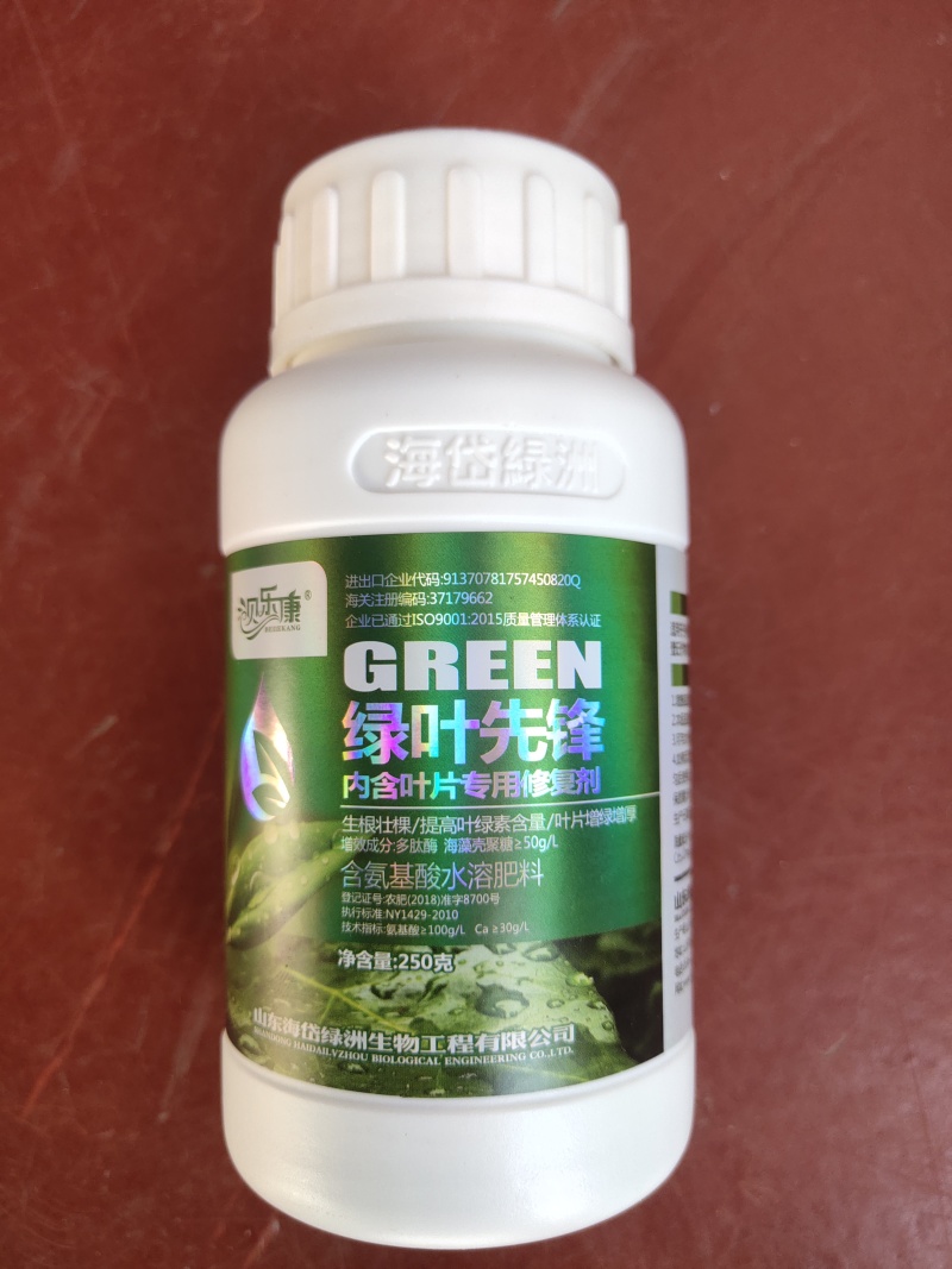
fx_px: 1064
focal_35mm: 29
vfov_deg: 61.7
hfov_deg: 48.2
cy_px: 634
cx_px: 476
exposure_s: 1/100
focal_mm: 4.27
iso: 62
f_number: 1.8
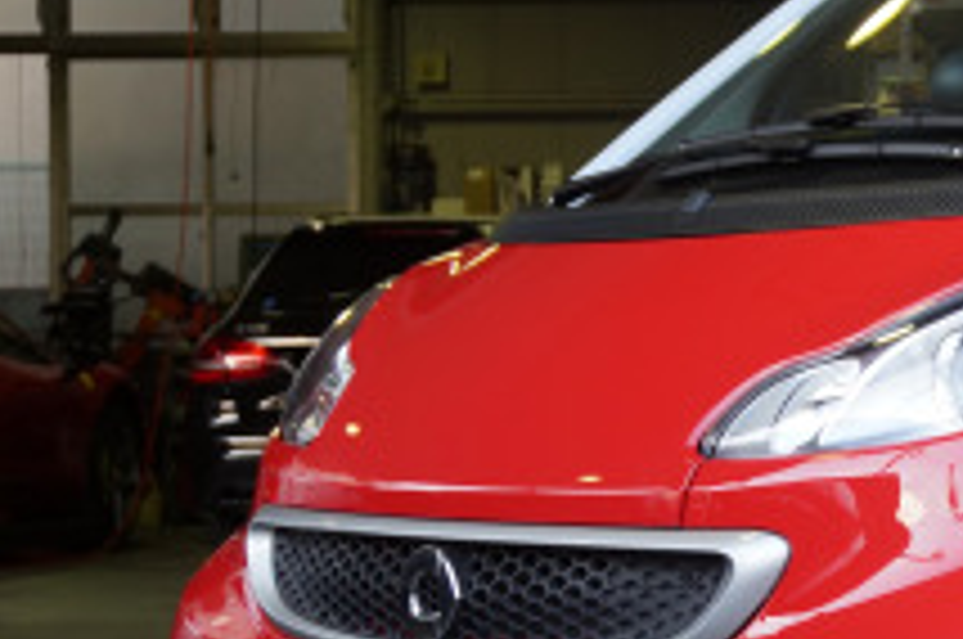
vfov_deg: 11.4
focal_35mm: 119
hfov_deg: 16.4
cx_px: 1206
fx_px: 3188
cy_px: 403
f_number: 4.5
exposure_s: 1/160
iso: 400
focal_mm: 29
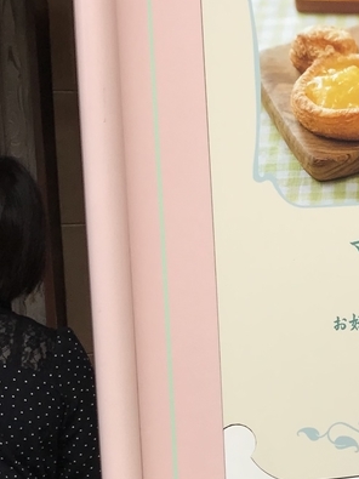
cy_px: 292
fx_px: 1176
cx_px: 449
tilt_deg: -5.5
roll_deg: +1.6
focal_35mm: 85
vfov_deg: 23.0
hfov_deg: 16.5
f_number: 1.8
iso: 20
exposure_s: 1/725
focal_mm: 3.99
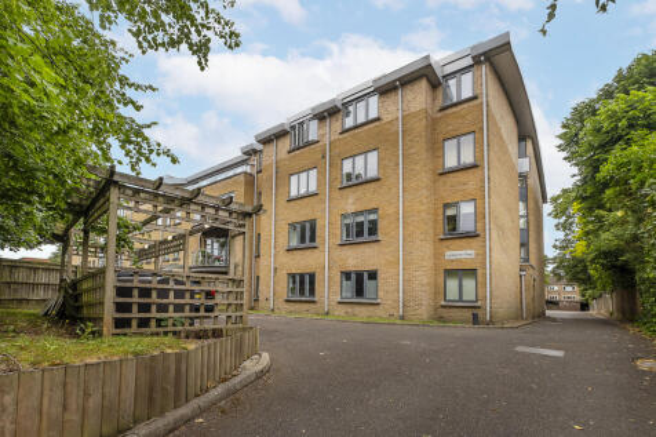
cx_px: 328
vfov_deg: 77.3
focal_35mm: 15
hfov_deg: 100.4
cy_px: 218
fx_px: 273
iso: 320
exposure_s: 1/250
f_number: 5.6
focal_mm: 10
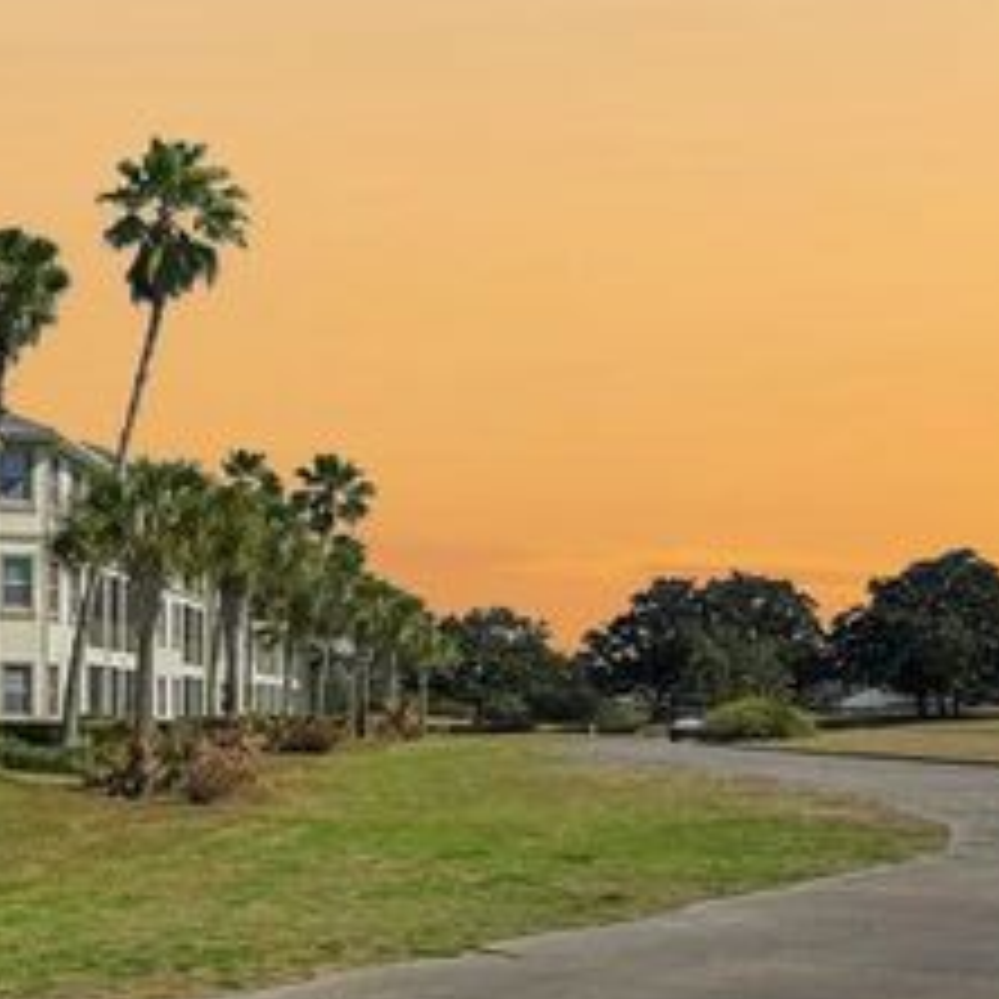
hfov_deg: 21.0
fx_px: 1796
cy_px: 704
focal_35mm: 55
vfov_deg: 30.7
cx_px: -806
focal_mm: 14
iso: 100
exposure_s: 1/350
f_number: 8
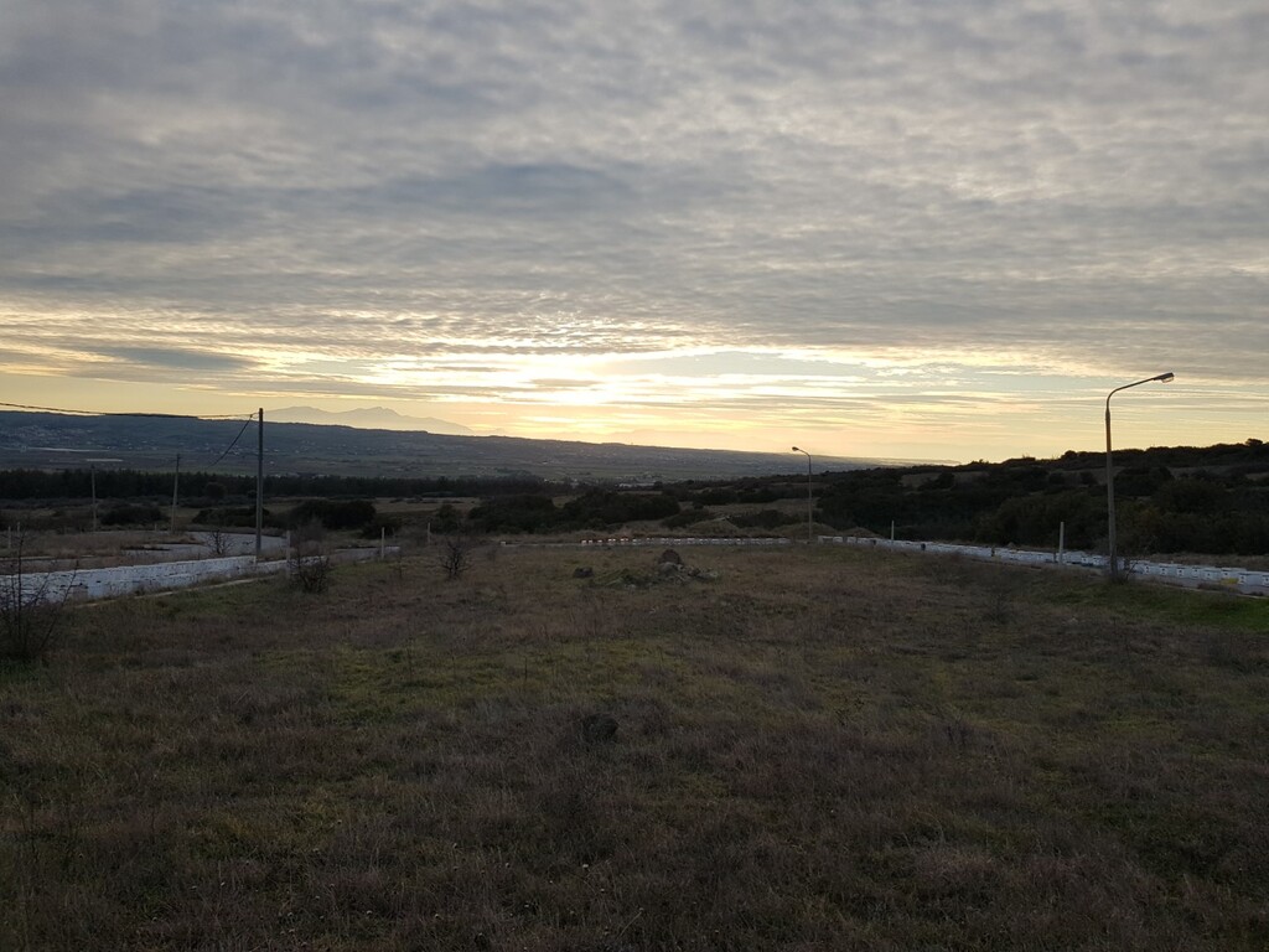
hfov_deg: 67.3
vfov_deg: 53.1
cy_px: 476
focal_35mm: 26
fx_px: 953
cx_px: 634
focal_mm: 4.3
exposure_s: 1/1316
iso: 40
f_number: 1.7
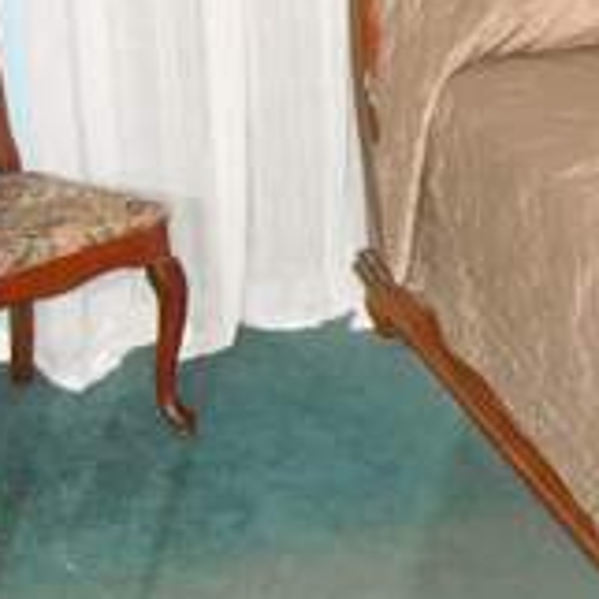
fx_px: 1801
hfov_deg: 17.5
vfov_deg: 18.4
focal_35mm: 92
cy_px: 2
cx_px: 811
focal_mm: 5.7
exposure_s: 1/60
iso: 475
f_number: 2.8
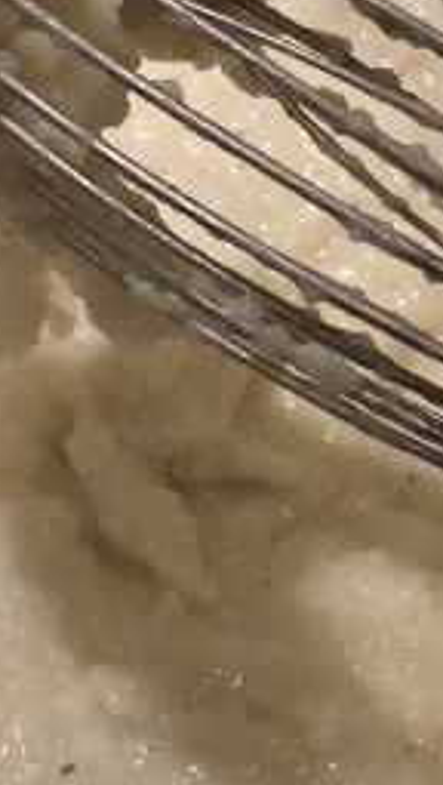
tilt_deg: -47.8
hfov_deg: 12.3
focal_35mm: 99
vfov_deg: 20.6
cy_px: -74
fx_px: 2061
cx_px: 258
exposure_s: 1/30
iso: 32
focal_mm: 4.15
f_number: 2.2
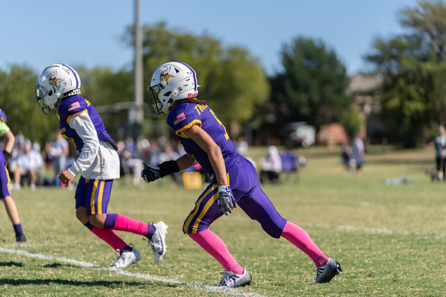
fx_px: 2022
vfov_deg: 8.4
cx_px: 223
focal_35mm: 163
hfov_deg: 12.6
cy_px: 148
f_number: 2.8
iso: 100
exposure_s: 1/2000
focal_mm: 152
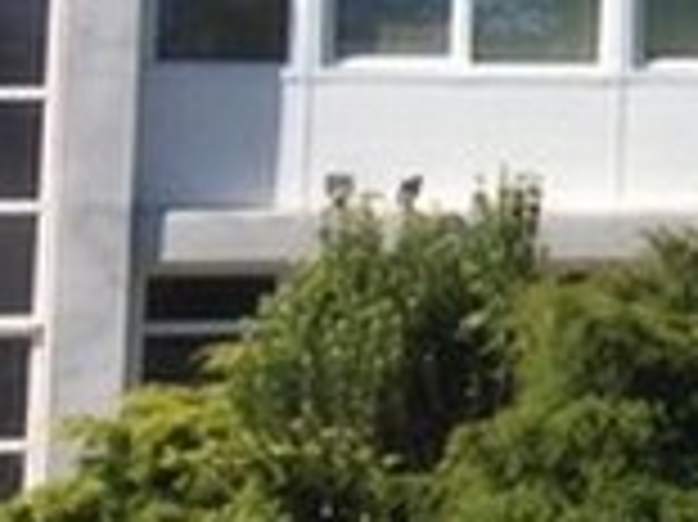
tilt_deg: +8.3
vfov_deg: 6.7
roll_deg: -1.0
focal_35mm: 218
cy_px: -216
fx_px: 4392
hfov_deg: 8.2
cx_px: 1756
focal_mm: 4.12
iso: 50
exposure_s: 1/1153
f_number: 2.4
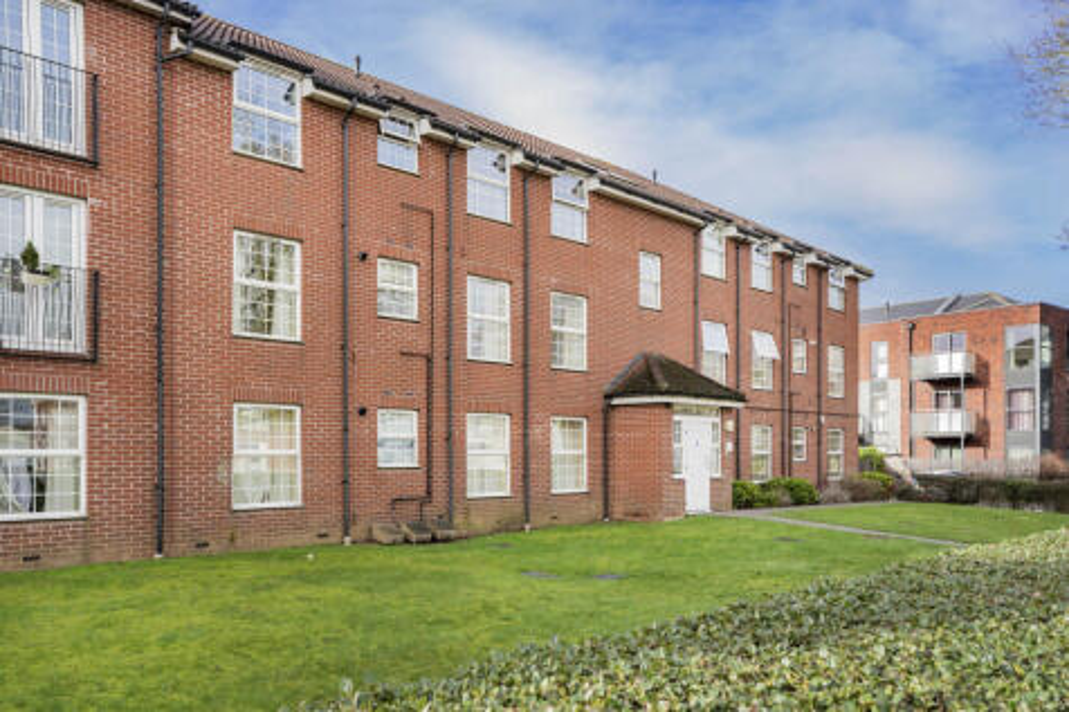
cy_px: 356
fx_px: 787
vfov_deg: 48.7
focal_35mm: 26
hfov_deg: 68.4
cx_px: 534
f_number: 8
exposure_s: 1/400
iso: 800
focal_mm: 26.5
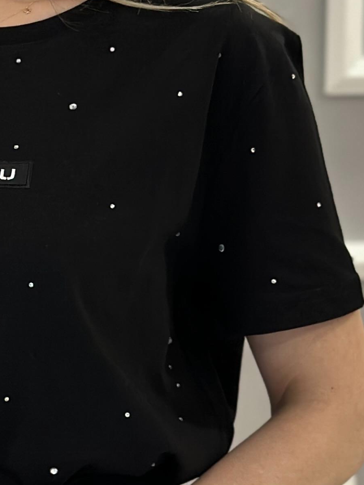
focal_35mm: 162
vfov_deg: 12.2
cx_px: -7
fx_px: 2272
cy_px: 288
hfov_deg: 9.1
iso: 200
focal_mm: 6.86
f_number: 1.78
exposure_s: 1/60
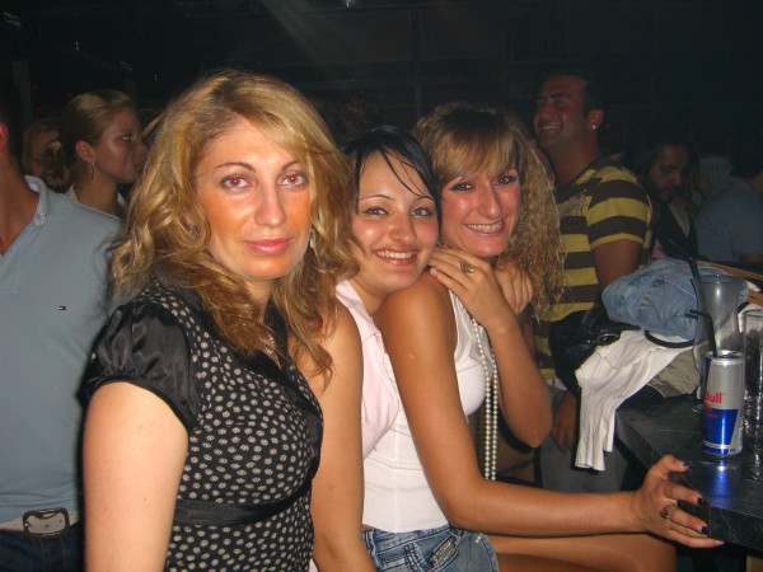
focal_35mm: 38
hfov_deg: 49.0
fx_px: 838
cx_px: 382
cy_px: 286
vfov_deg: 37.7
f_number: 2.8
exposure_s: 1/60
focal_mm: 7.9
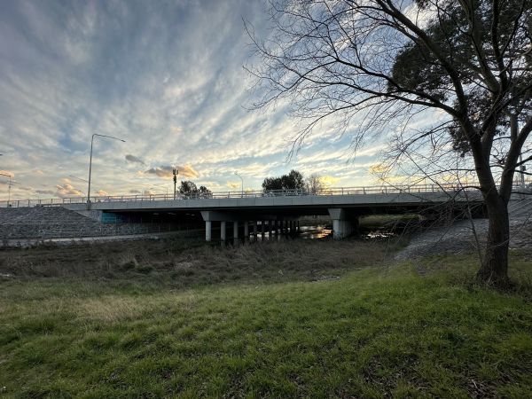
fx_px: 215
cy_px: 200
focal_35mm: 14
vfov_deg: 85.7
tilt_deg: +4.2
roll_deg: +0.1
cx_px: 266
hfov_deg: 102.1
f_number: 2.2
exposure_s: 1/334
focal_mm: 2.22
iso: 40
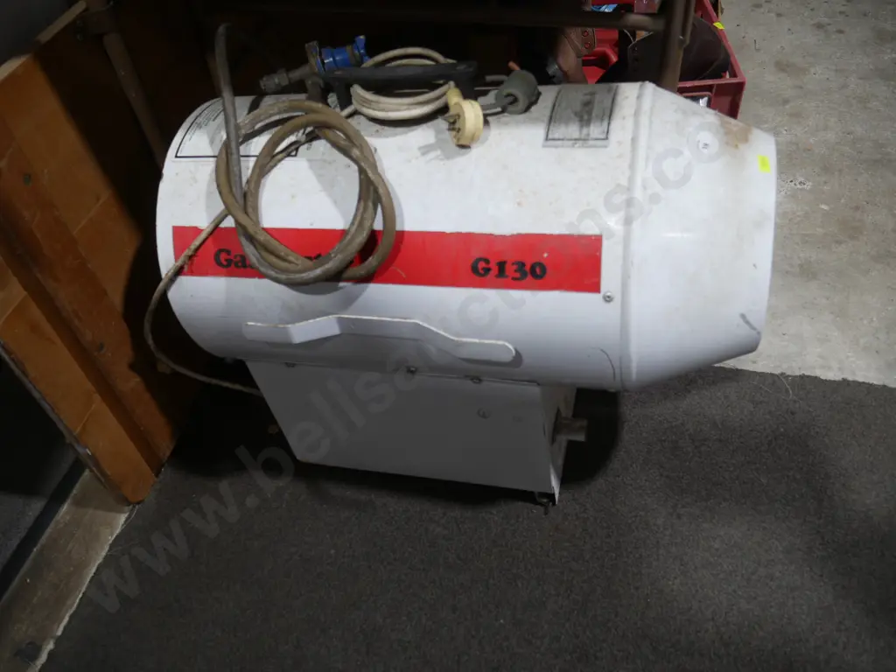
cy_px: 336
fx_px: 725
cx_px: 448
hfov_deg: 63.4
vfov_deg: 49.7
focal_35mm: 28
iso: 200
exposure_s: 1/80
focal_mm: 14
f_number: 3.5
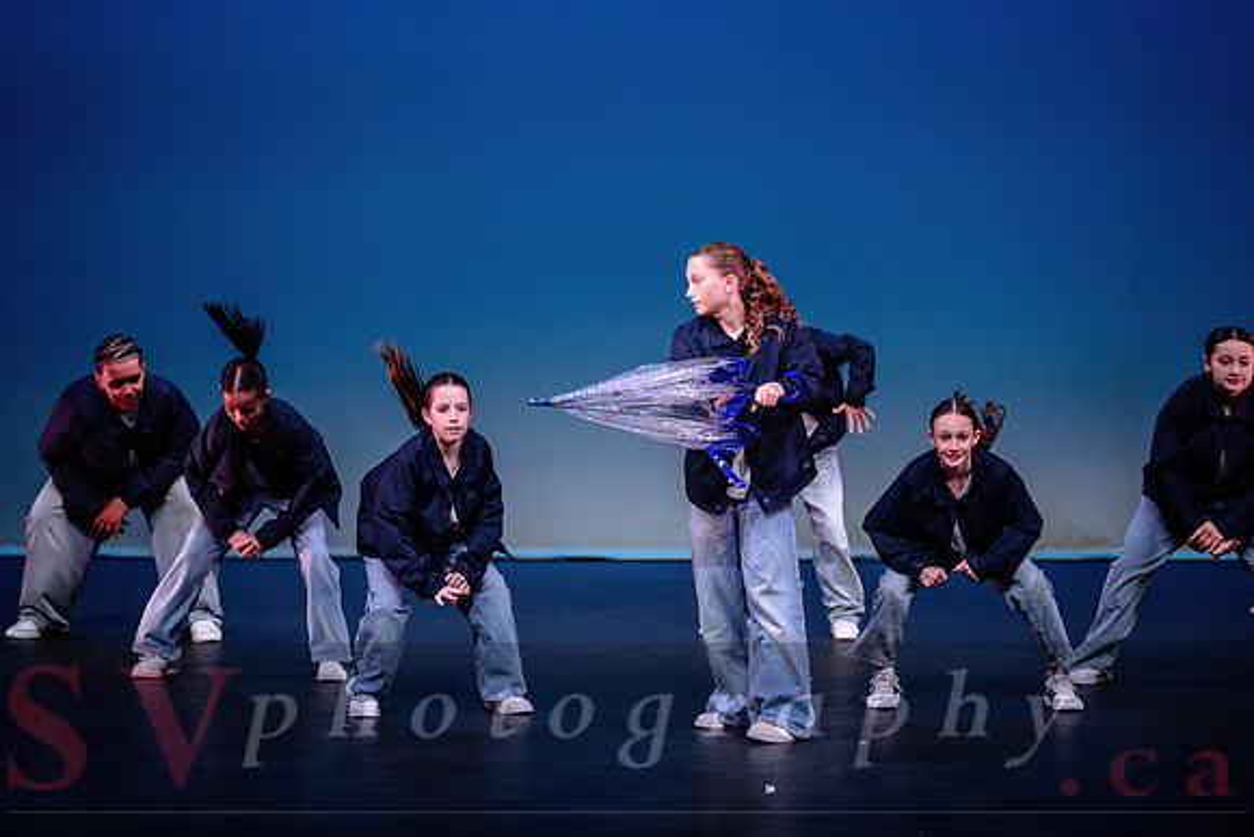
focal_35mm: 155
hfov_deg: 13.2
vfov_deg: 8.9
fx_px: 5400
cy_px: 418
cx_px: 627
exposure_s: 1/500
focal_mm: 155
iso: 1600
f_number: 2.8
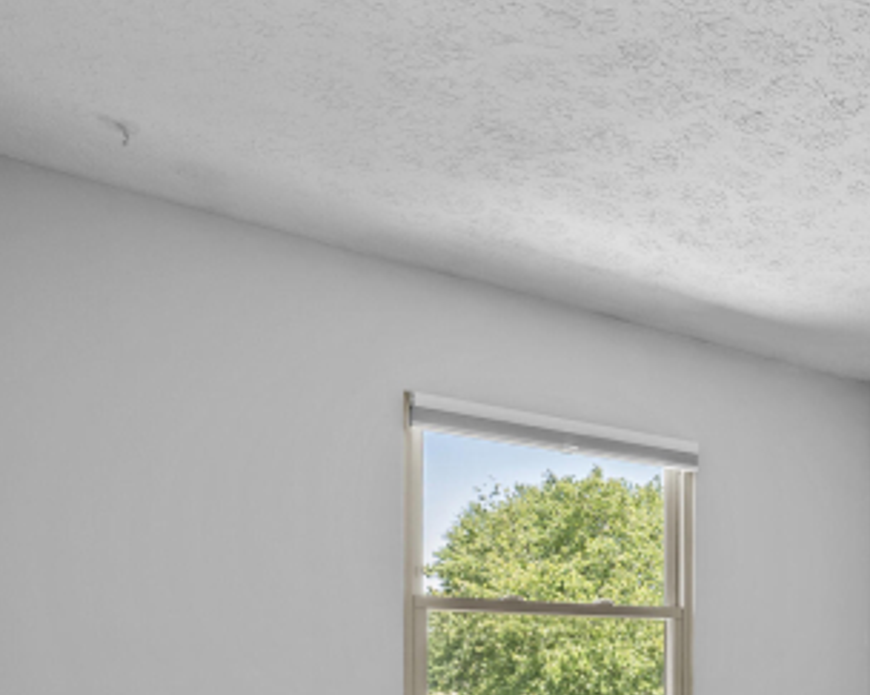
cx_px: 897
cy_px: 661
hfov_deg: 41.7
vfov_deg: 36.8
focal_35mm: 37
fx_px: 952
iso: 400
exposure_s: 1/4
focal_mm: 16
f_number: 11
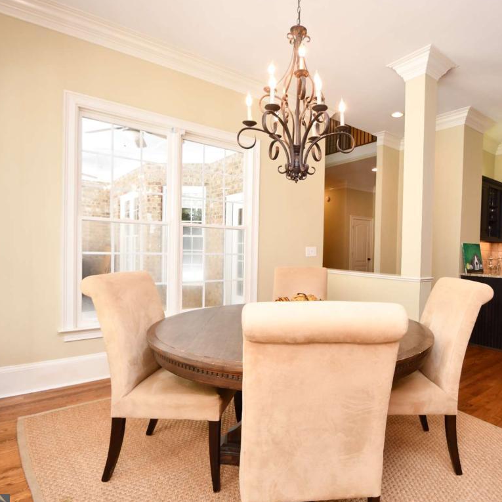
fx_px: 328
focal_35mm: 20
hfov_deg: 73.1
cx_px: 325
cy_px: 258
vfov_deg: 74.8
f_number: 4
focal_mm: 10
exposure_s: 1/60
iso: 280
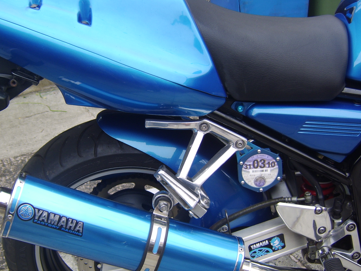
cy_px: 143
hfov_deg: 42.7
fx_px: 459
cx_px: 144
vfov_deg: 32.9
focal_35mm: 44
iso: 71
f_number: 2.7
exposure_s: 1/192
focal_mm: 8.13
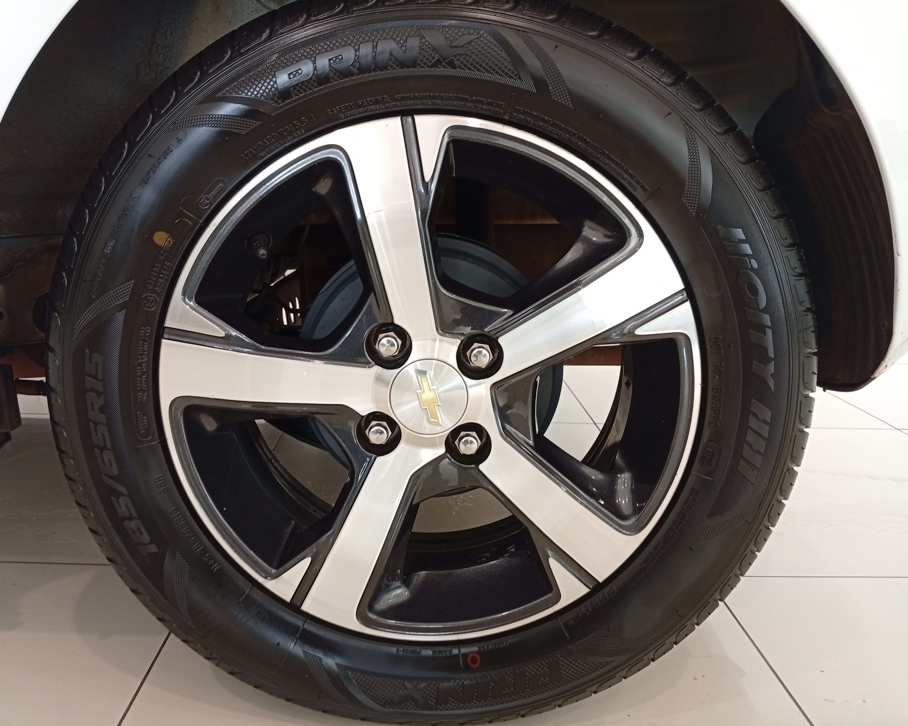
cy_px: 357
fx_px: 779
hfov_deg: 60.4
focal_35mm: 29
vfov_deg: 50.0
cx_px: 428
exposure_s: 1/30
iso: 195
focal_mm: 3.98
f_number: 1.8
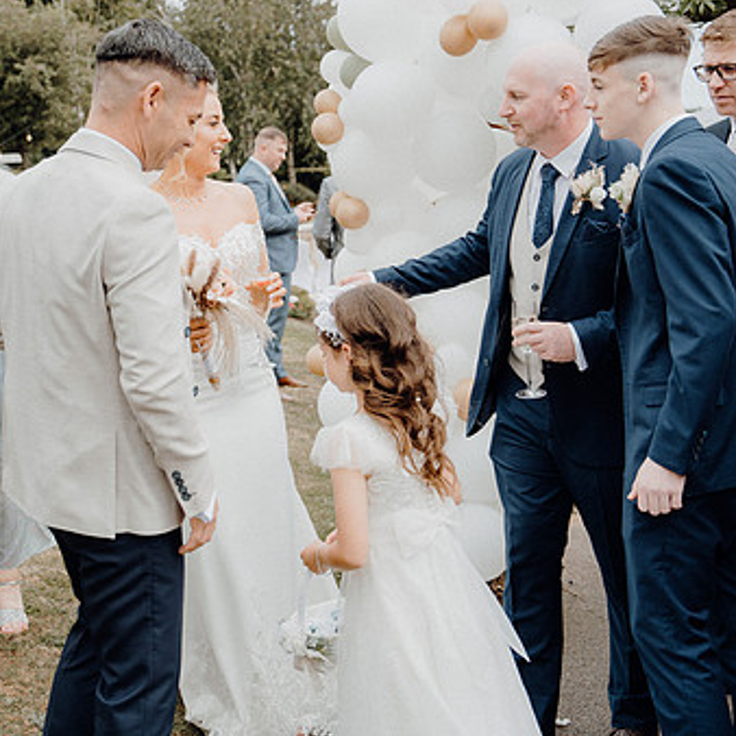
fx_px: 1299
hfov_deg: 31.2
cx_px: 196
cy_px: 321
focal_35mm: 54
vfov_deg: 31.6
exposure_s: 1/500
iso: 125
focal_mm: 37
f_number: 3.5
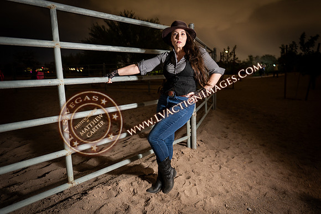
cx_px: 176
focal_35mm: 27
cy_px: 114
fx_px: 240
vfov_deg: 48.1
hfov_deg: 67.5
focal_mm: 24
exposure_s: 1/2
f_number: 2.8
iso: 250
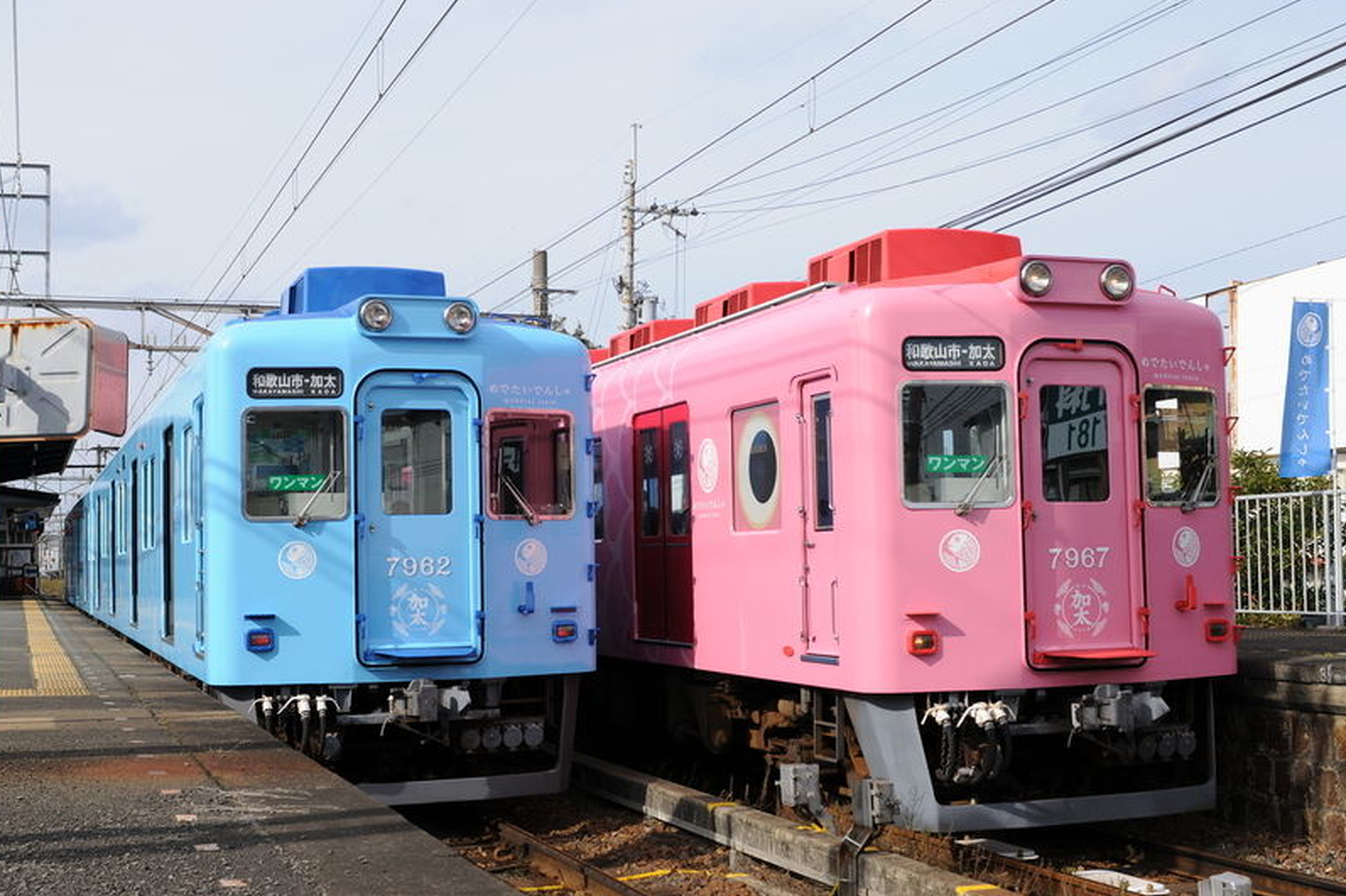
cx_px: 668
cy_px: 450
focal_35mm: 48
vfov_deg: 28.3
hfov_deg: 41.5
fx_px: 1776
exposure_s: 1/500
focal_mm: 31
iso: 200
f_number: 7.1
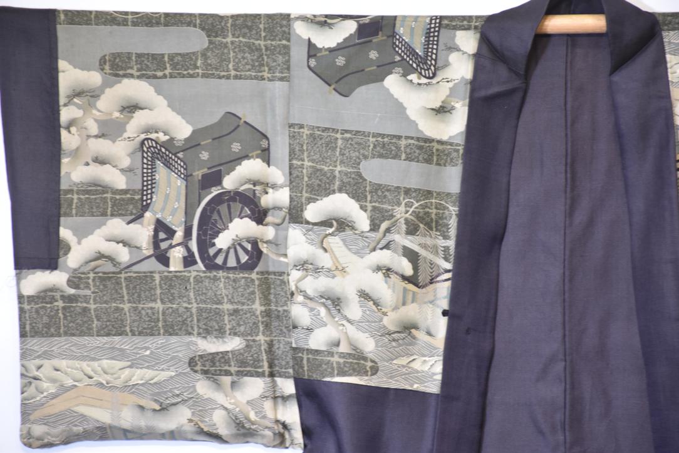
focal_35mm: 183
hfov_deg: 11.2
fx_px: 3452
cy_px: 226
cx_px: 340
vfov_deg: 7.5
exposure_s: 1/10
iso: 400
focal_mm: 122
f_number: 5.6
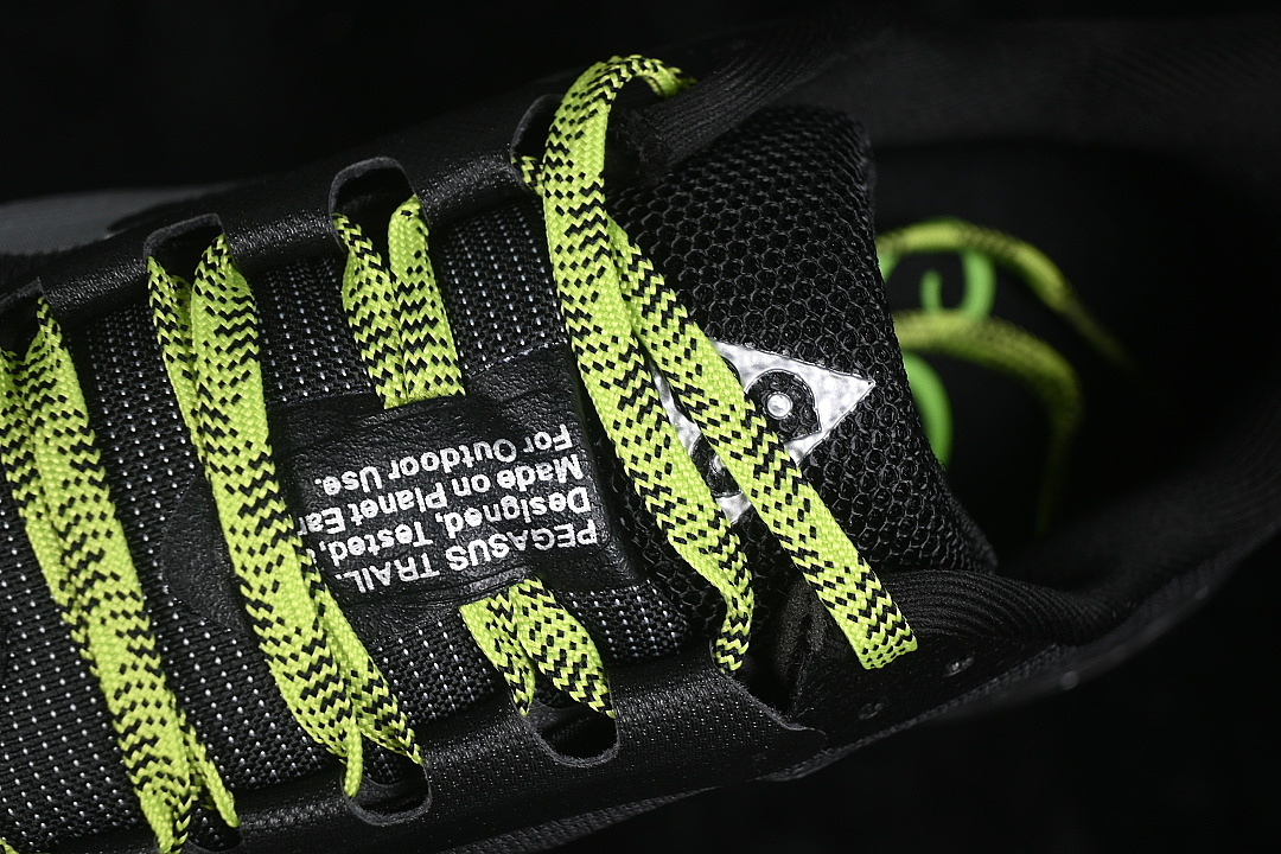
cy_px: 427
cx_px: 640
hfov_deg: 27.0
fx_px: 2669
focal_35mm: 75
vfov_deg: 18.2
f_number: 6.3
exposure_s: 1/60
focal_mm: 50
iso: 160
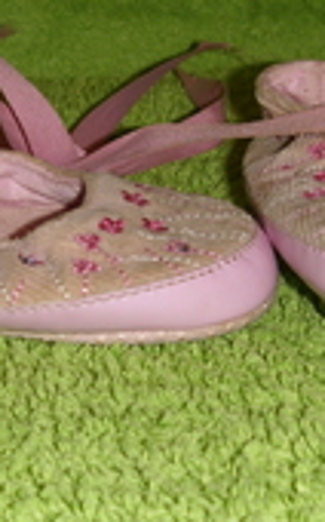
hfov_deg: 14.9
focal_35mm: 87
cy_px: 270
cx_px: 95
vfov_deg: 23.8
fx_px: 1235
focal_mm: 6.3
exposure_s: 1/30
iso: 50
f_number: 3.5
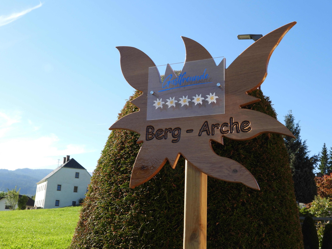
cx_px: 166
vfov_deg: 32.9
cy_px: 124
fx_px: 422
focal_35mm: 44
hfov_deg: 42.9
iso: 100
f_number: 3.2
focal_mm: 7.9
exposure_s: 1/640
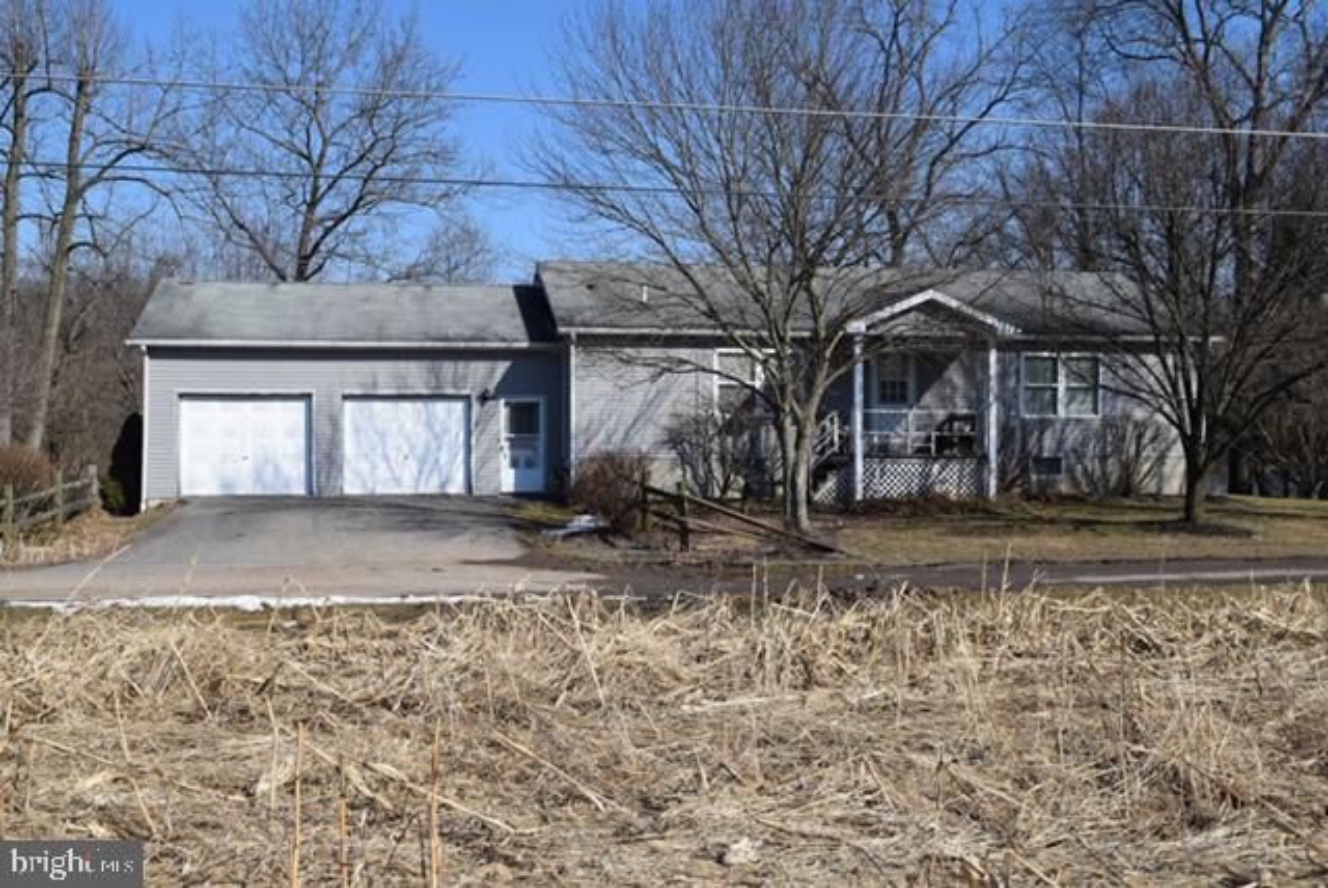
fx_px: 1440
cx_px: 664
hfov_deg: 49.5
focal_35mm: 39
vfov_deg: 34.3
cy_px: 444
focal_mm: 26
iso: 200
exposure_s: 1/400
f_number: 10
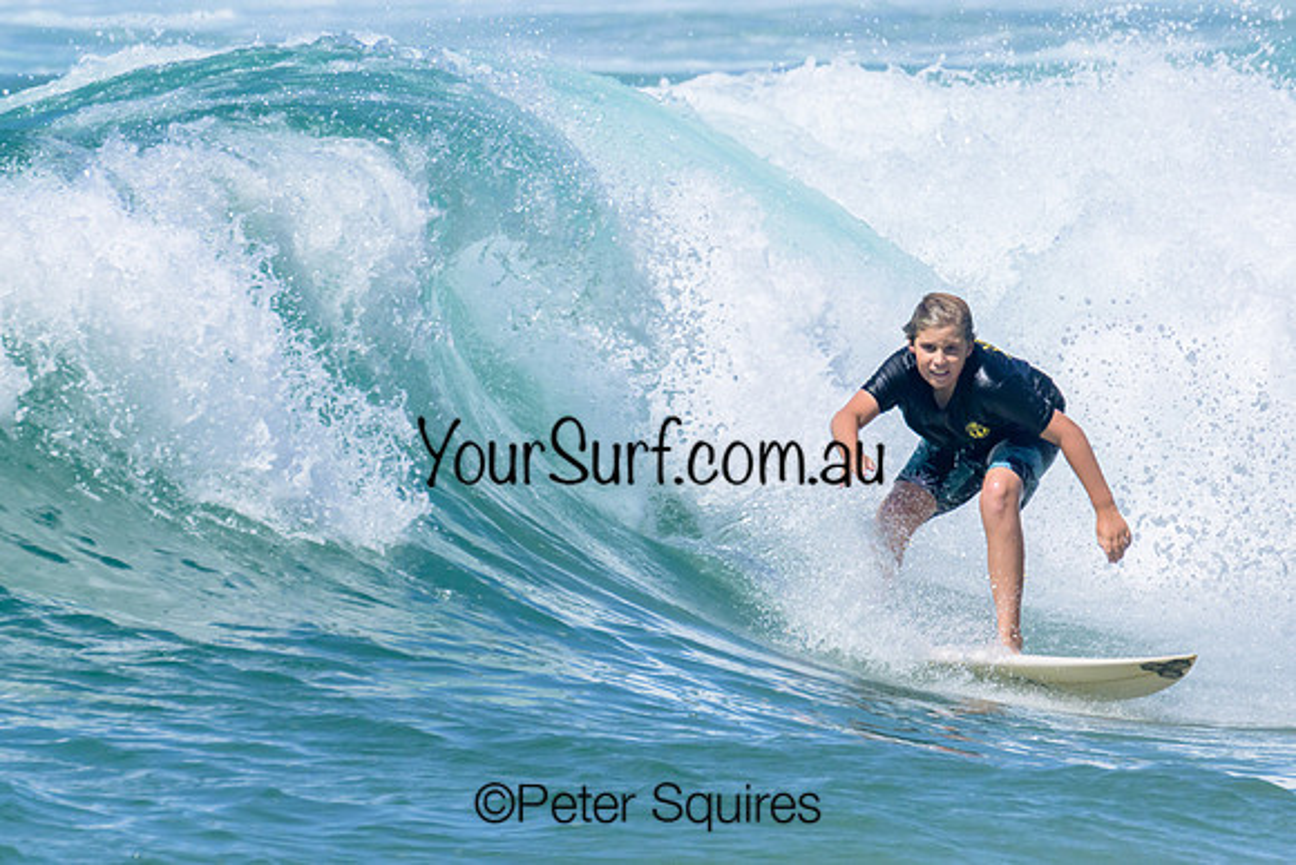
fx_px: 39132
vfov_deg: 1.3
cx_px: 616
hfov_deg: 1.9
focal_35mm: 1087
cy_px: 421
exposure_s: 1/2000
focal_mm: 800
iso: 1400
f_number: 16
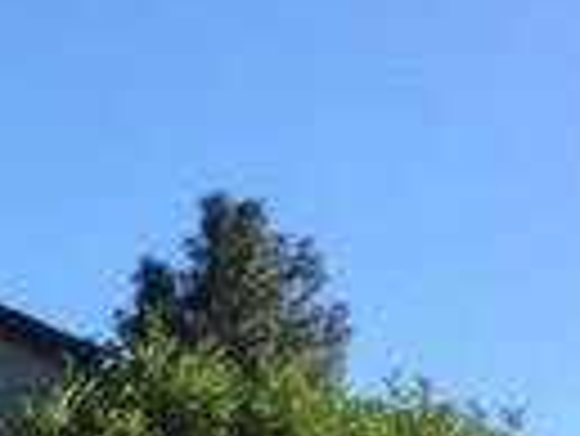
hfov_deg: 11.1
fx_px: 2583
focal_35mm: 154
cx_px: -728
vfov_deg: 9.0
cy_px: 917
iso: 25
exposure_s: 1/448
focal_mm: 3.3
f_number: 2.4
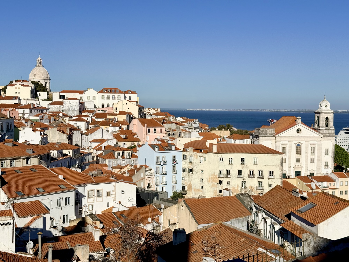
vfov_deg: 30.3
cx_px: 174
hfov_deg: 39.7
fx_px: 484
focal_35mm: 48
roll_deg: -0.5
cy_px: 131
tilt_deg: -2.3
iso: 64
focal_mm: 6.76
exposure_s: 1/11364
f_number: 1.78
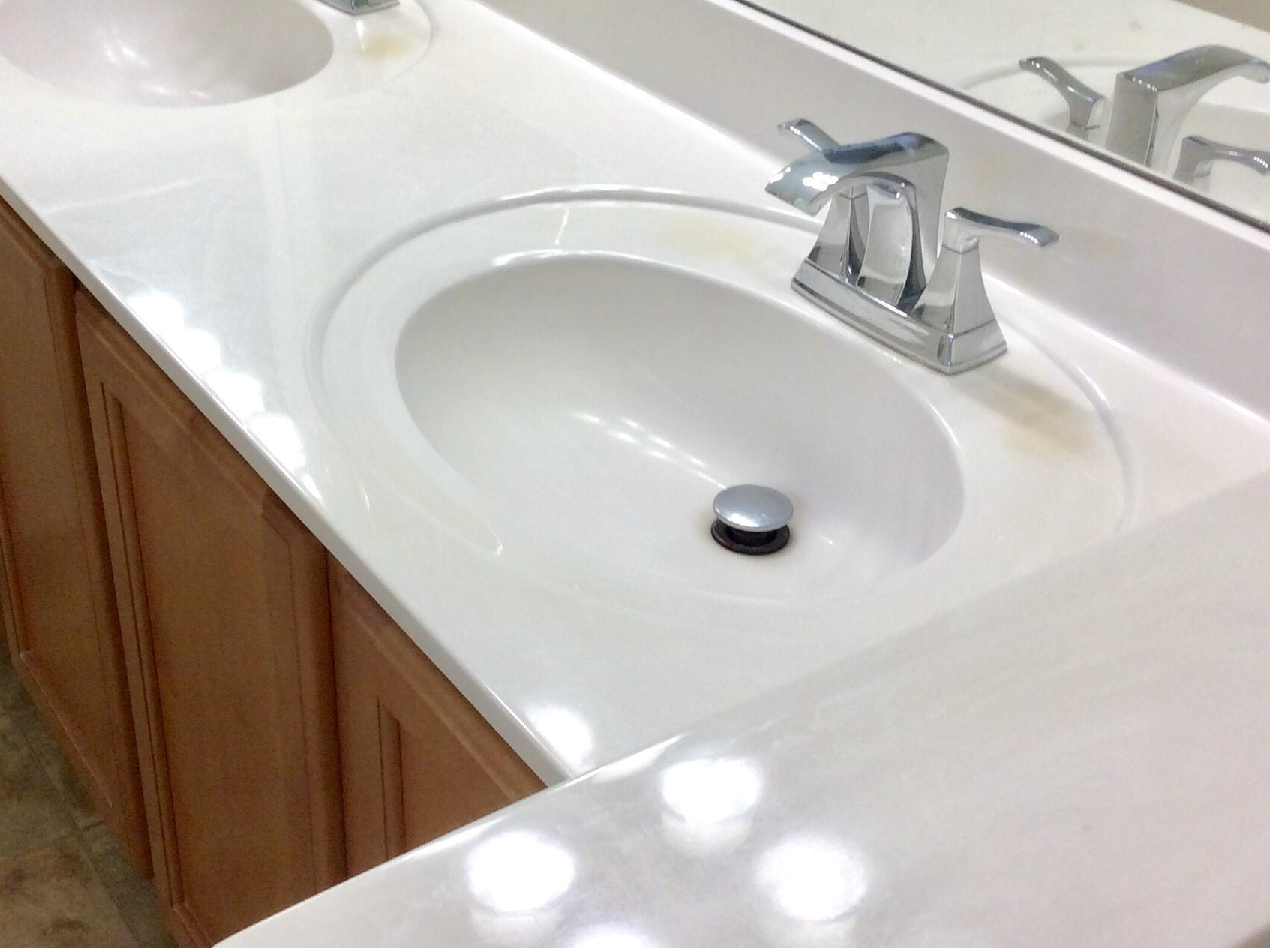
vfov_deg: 29.6
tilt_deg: -33.1
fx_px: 1795
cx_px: 538
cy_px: 404
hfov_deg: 38.9
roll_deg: -2.8
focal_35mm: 49
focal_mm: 3.3
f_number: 2.4
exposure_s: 1/100
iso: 50
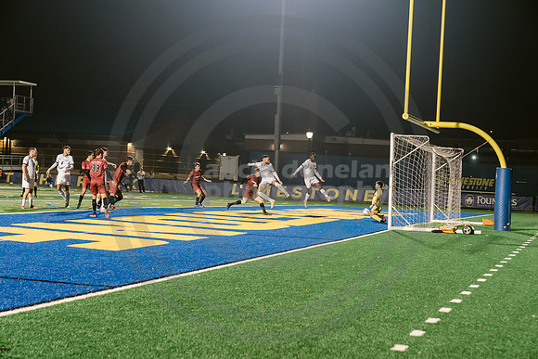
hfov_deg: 28.8
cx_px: 269
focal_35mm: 70
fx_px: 1046
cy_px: 180
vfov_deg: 19.5
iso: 2500
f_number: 4.5
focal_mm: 70
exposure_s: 1/200
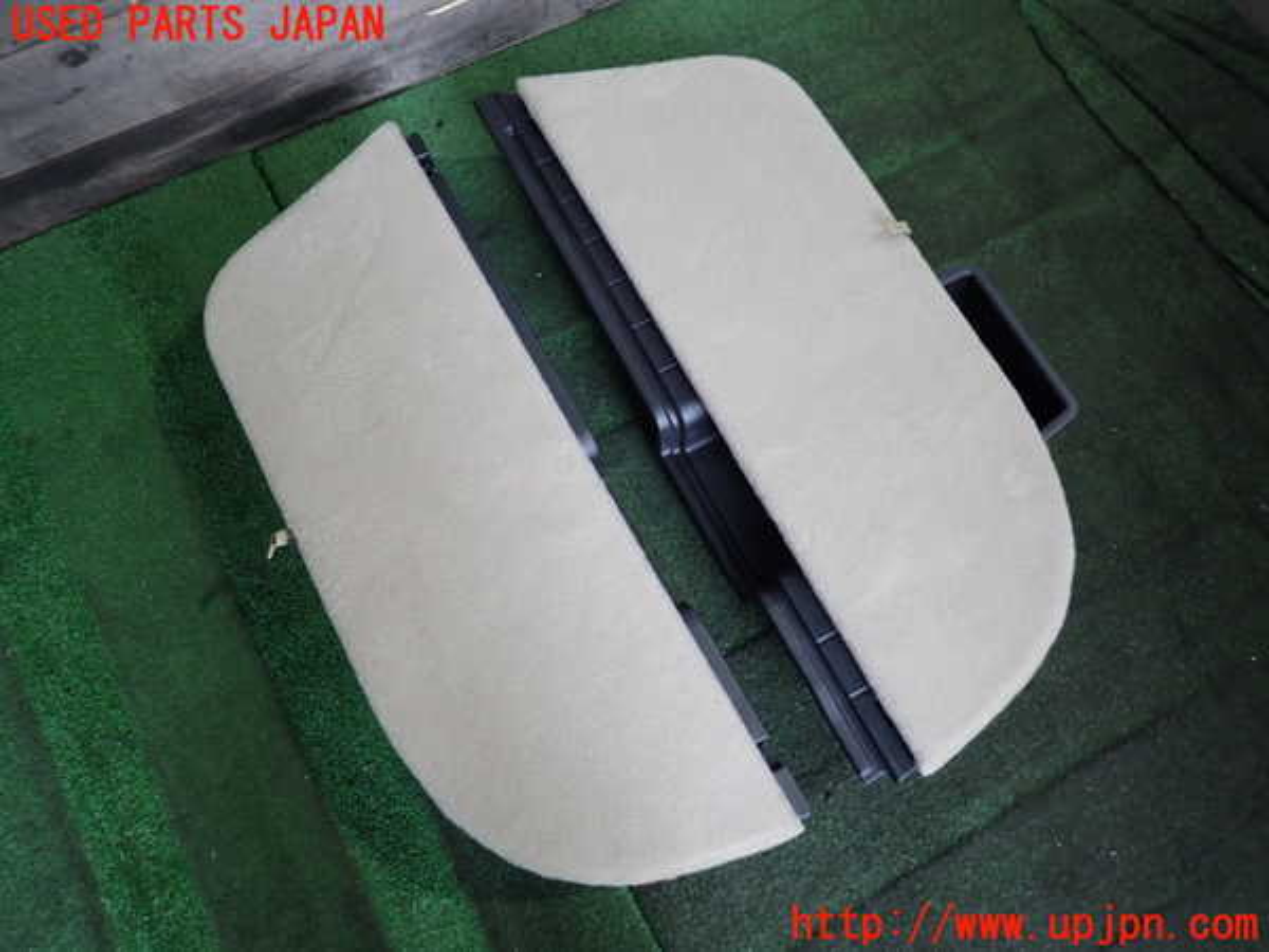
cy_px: 476
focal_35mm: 25
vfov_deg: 54.9
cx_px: 634
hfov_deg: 69.4
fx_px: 916
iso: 200
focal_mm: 4.5
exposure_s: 1/50
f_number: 2
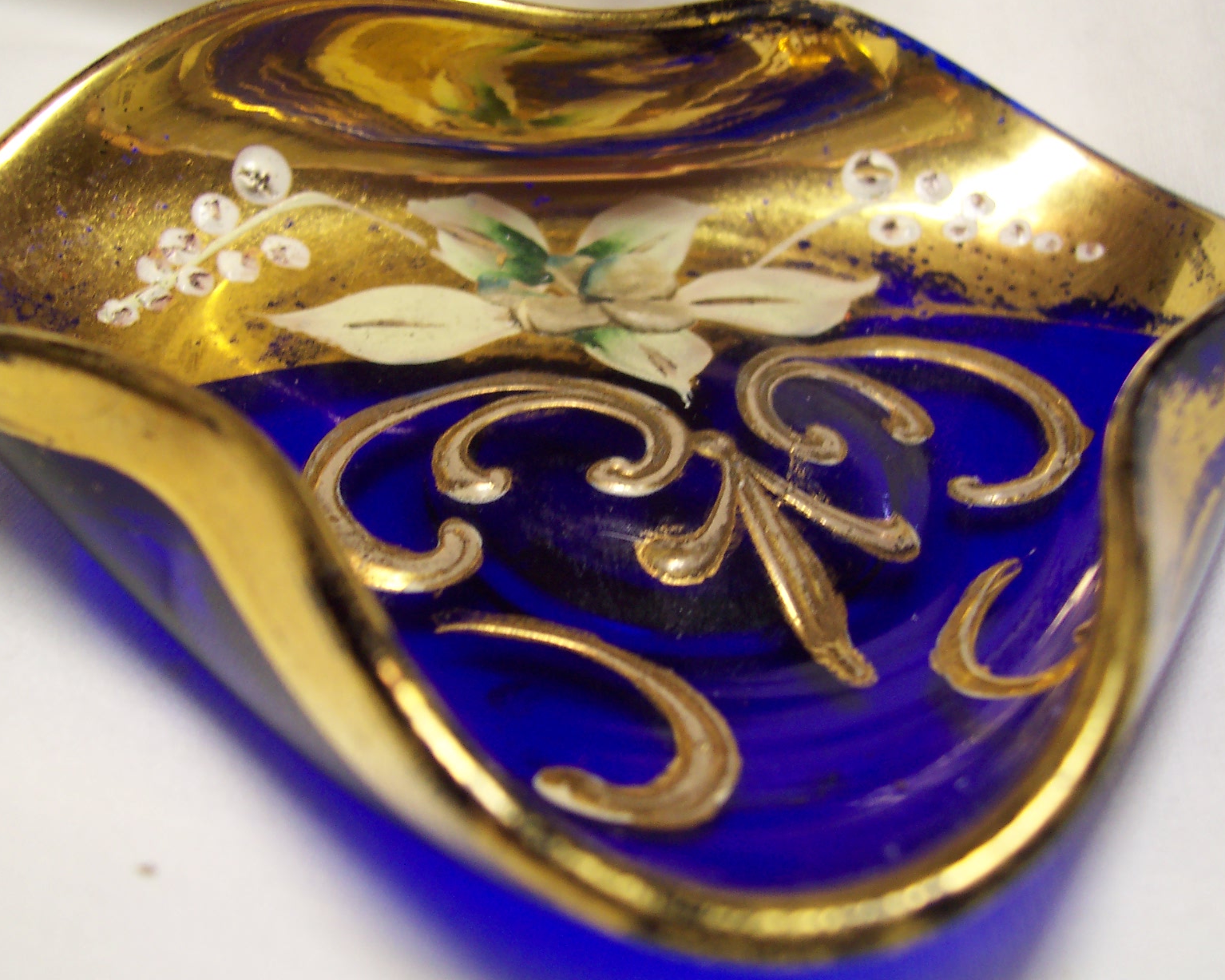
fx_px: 1414
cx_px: 619
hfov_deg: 46.8
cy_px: 492
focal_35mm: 39
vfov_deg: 38.2
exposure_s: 1/45
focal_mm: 5.6
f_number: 2.8
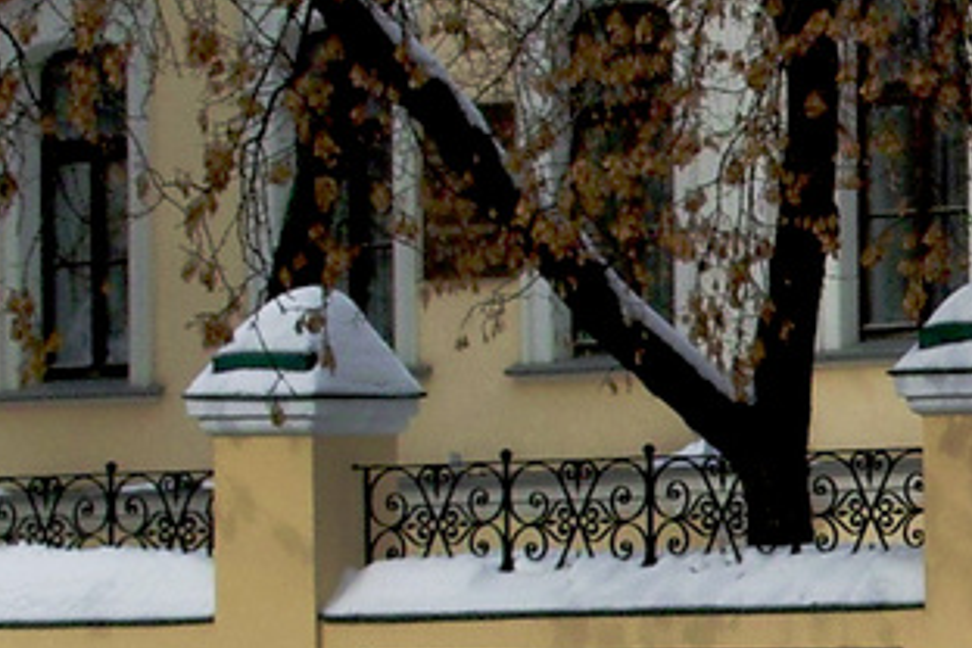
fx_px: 7640
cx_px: 1664
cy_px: 533
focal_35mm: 283
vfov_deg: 4.9
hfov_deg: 7.1
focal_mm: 29
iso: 100
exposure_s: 1/160
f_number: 10
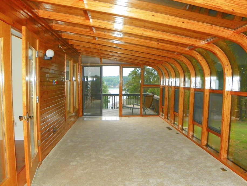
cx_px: 129
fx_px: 207
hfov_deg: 61.6
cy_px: 102
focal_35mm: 29
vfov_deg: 48.2
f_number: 2.8
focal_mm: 4.6
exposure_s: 1/30
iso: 200
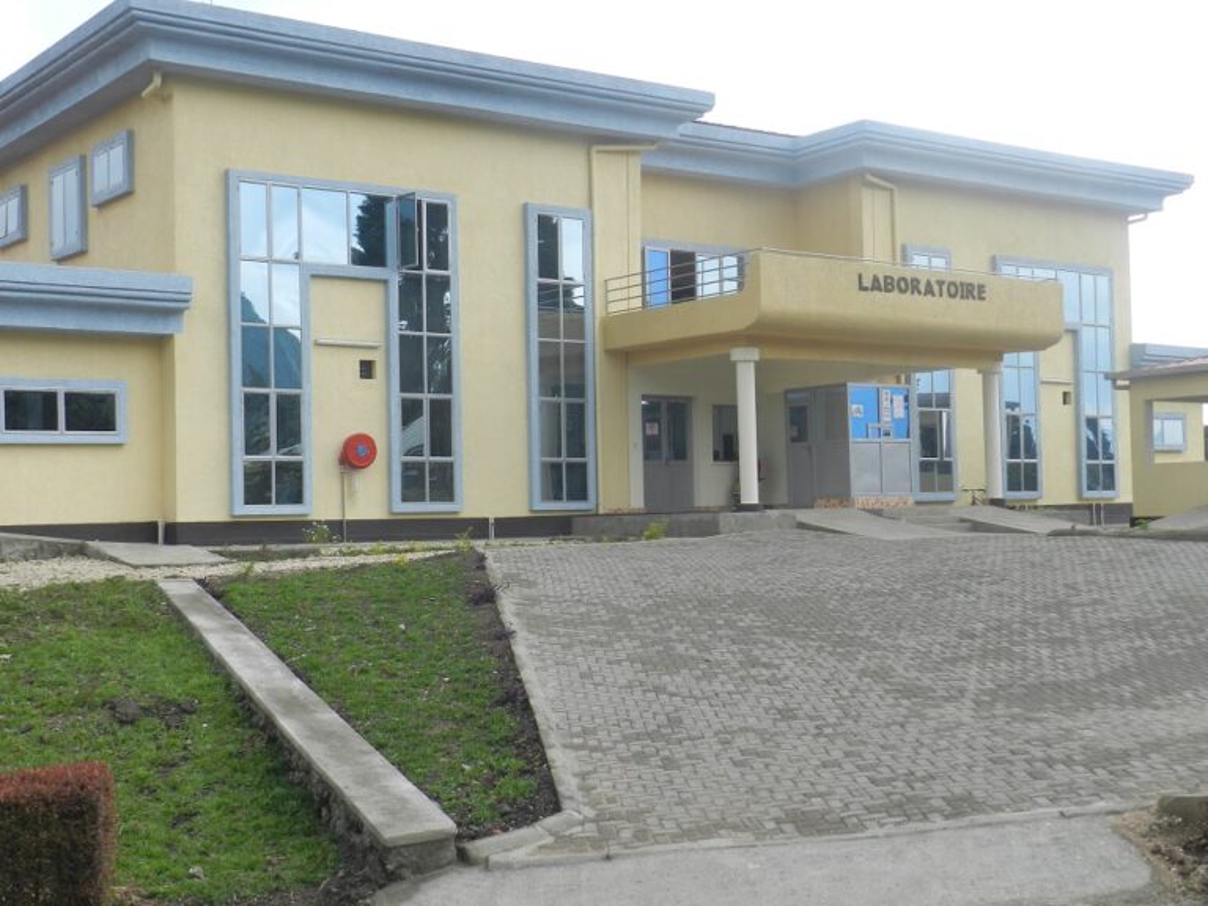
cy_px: 453
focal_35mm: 46
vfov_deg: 31.5
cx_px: 604
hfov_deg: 41.2
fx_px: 1605
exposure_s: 1/100
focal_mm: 8.1
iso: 160
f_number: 4.2
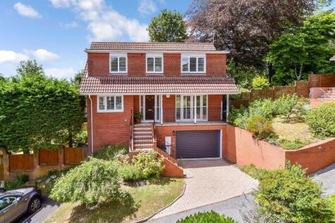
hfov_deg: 81.2
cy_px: 112
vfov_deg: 59.5
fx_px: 195
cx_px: 168
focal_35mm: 21
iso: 200
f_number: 8
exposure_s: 1/250
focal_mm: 14
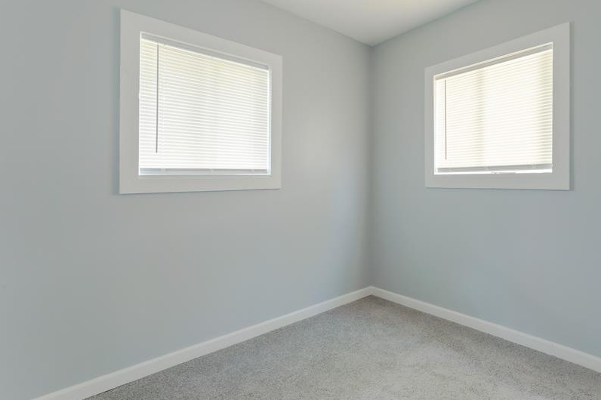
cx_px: 351
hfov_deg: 89.2
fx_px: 300
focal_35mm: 18
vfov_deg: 67.0
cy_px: 172
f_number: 14
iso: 200
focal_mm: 14
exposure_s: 1/1.25
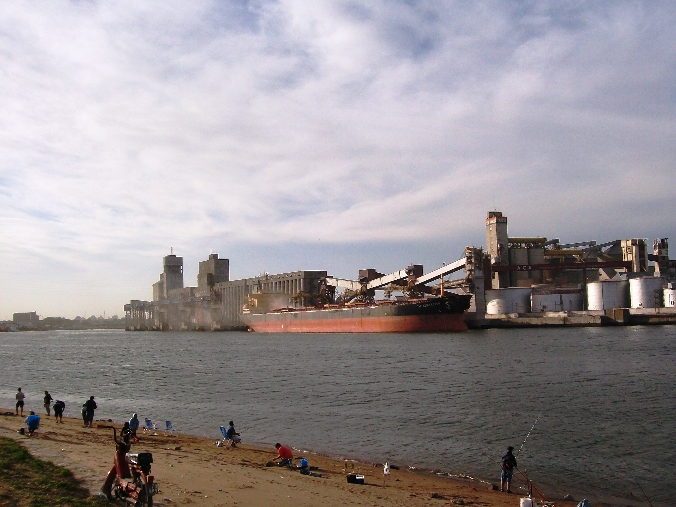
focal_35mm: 36
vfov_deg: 39.7
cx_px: 338
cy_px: 254
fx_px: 703
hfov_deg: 51.4
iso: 200
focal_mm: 6
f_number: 4.8
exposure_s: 1/1401
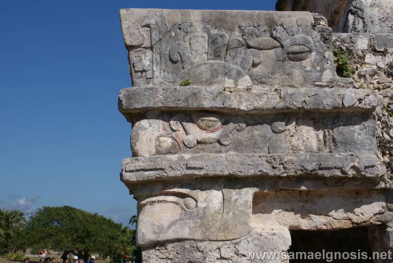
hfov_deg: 37.8
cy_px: 132
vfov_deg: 25.8
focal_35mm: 52
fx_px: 574
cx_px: 196
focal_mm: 35
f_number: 5.6
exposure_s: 1/1000
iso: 100
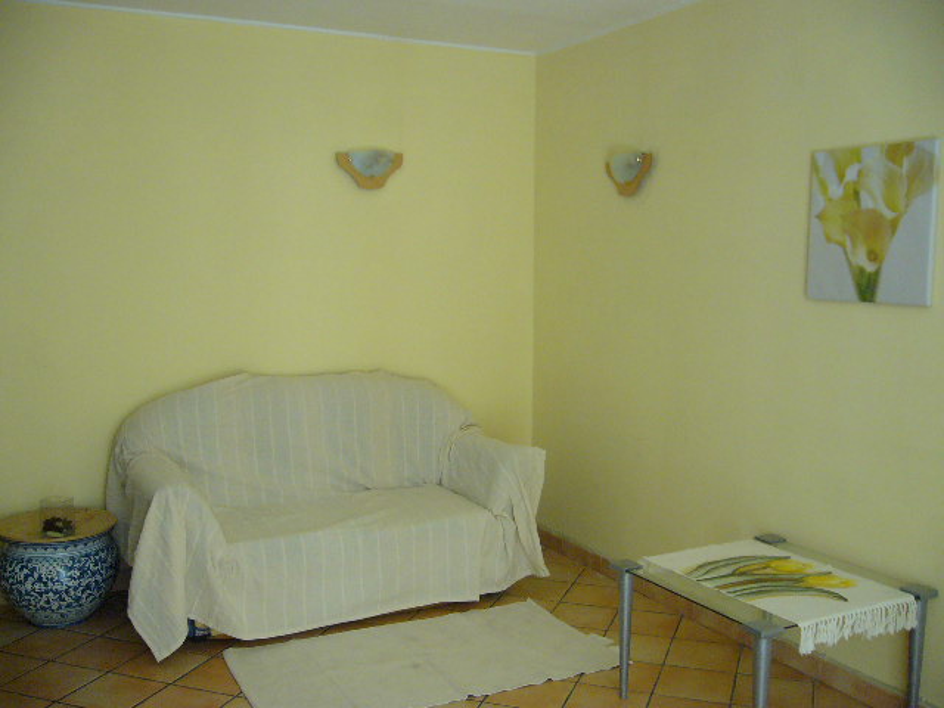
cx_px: 472
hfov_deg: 52.6
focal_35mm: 35
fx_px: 954
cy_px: 354
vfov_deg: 40.7
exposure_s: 1/15
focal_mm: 5.8
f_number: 2.8
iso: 200
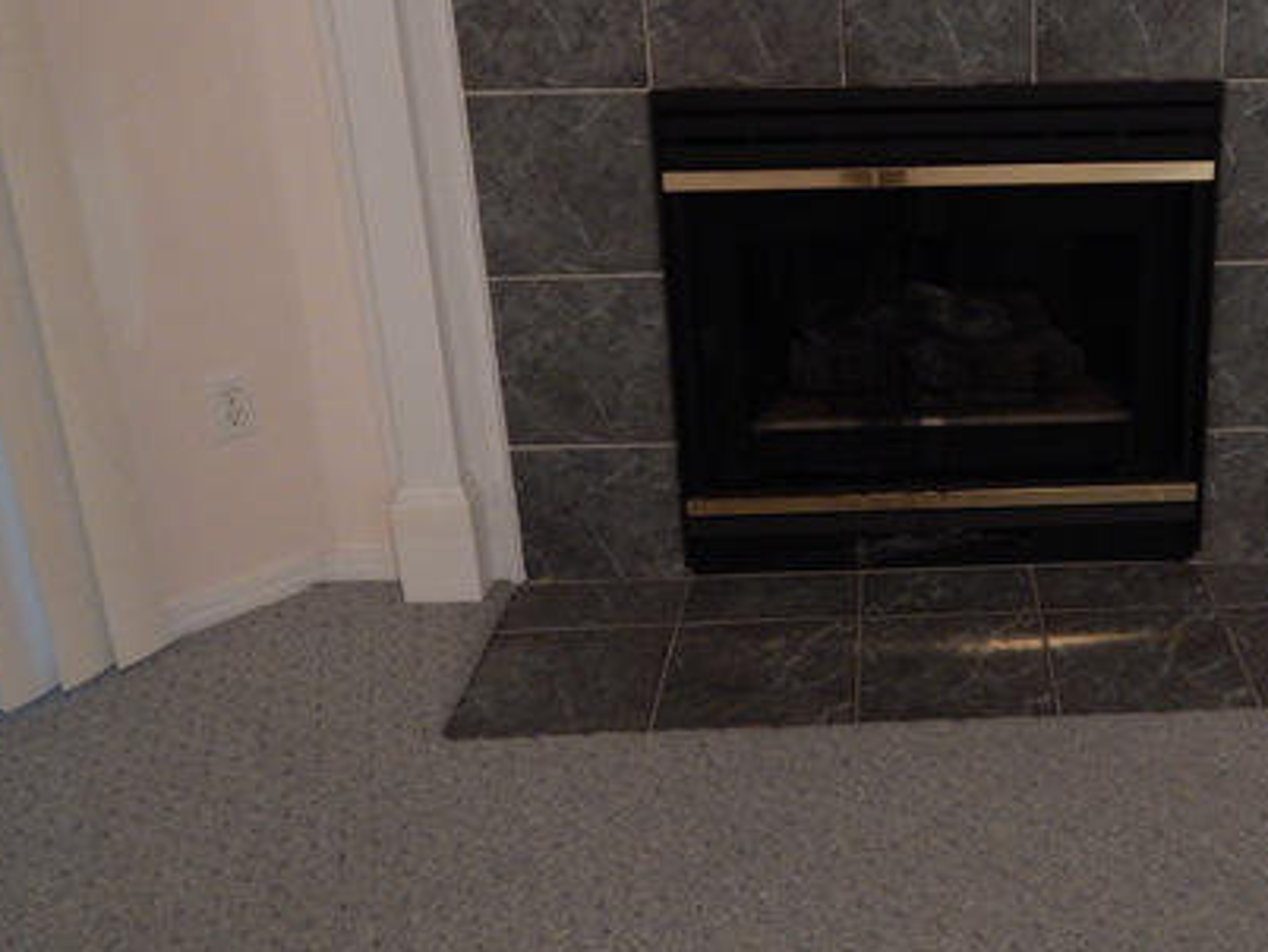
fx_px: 1283
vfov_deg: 40.1
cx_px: 962
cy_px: 299
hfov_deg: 50.3
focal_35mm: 35
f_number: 3
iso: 400
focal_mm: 4
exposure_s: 1/25
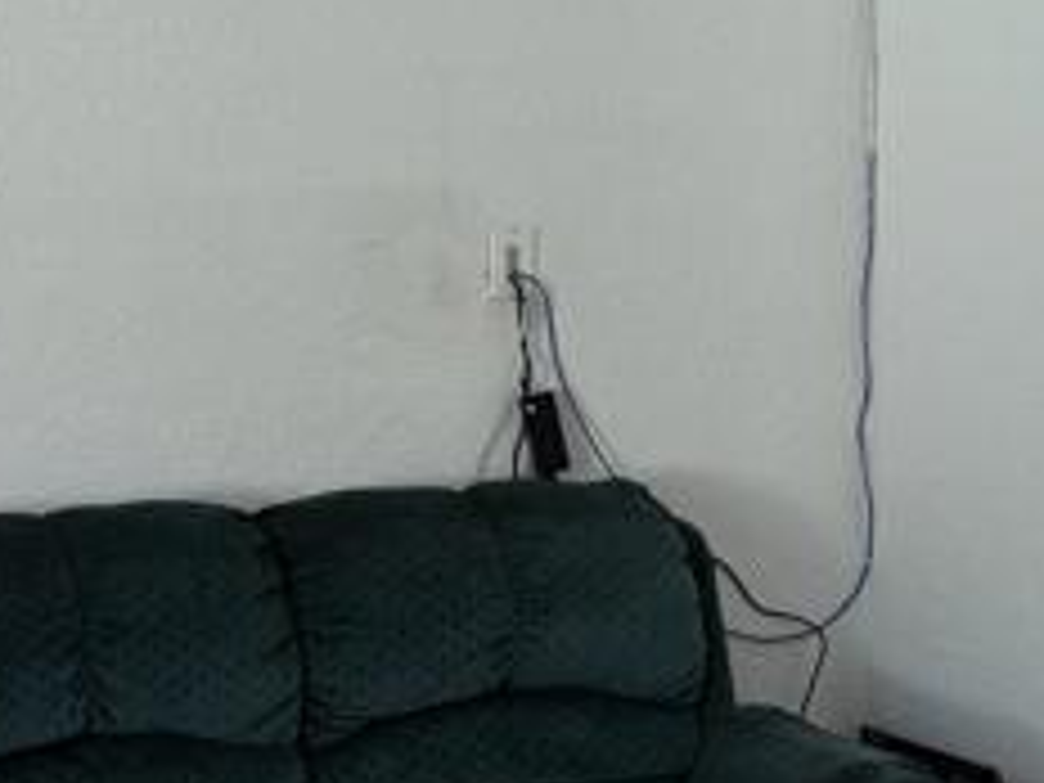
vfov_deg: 14.0
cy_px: 306
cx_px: 1377
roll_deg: -1.0
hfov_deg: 17.4
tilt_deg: -1.6
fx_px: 3197
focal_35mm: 106
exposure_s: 1/121
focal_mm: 6.76
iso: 80
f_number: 1.78
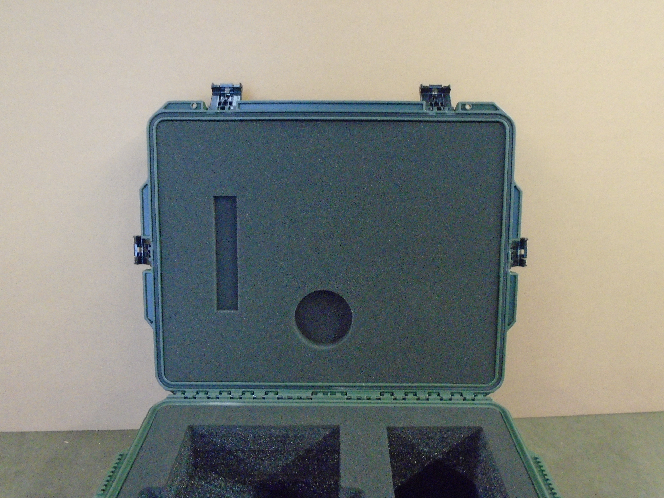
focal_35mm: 26
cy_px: 249
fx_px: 499
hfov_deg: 67.3
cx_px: 332
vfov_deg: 53.1
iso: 800
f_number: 3.2
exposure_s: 1/13
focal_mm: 4.6
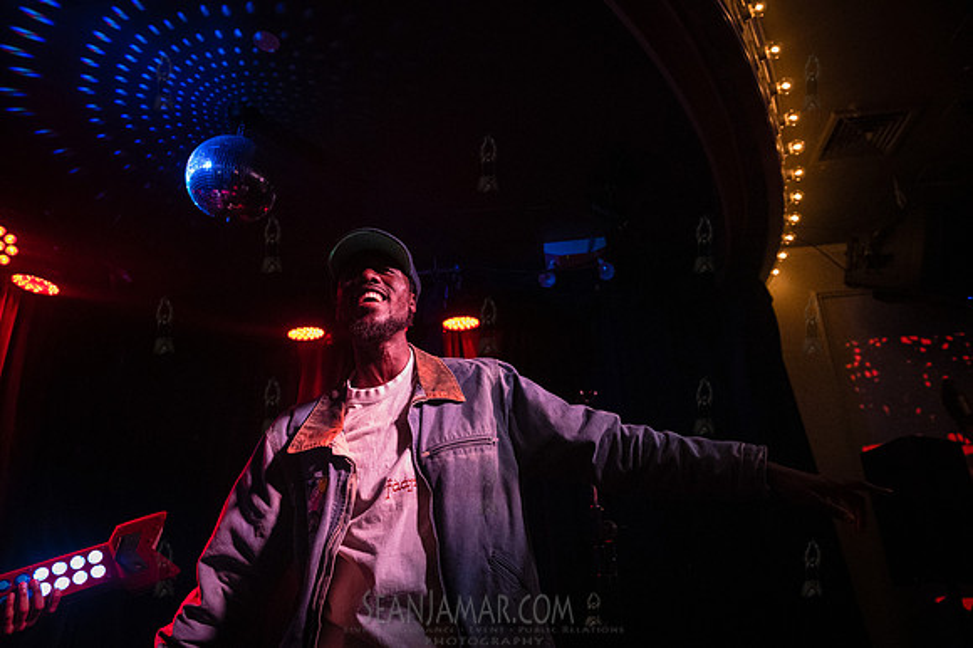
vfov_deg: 53.1
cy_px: 324
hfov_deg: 73.8
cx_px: 486
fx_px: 648
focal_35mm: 24
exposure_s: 1/250
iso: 12800
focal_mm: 24
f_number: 3.5
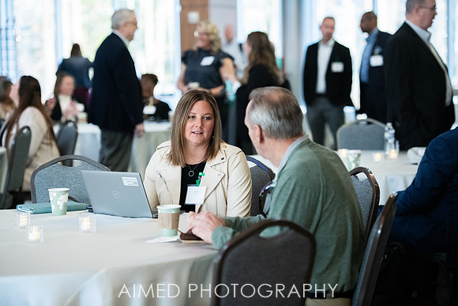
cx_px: 229
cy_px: 153
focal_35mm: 105
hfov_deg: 19.5
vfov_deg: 13.0
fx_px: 1336
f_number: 2.8
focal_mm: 105
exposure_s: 1/200
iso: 3200
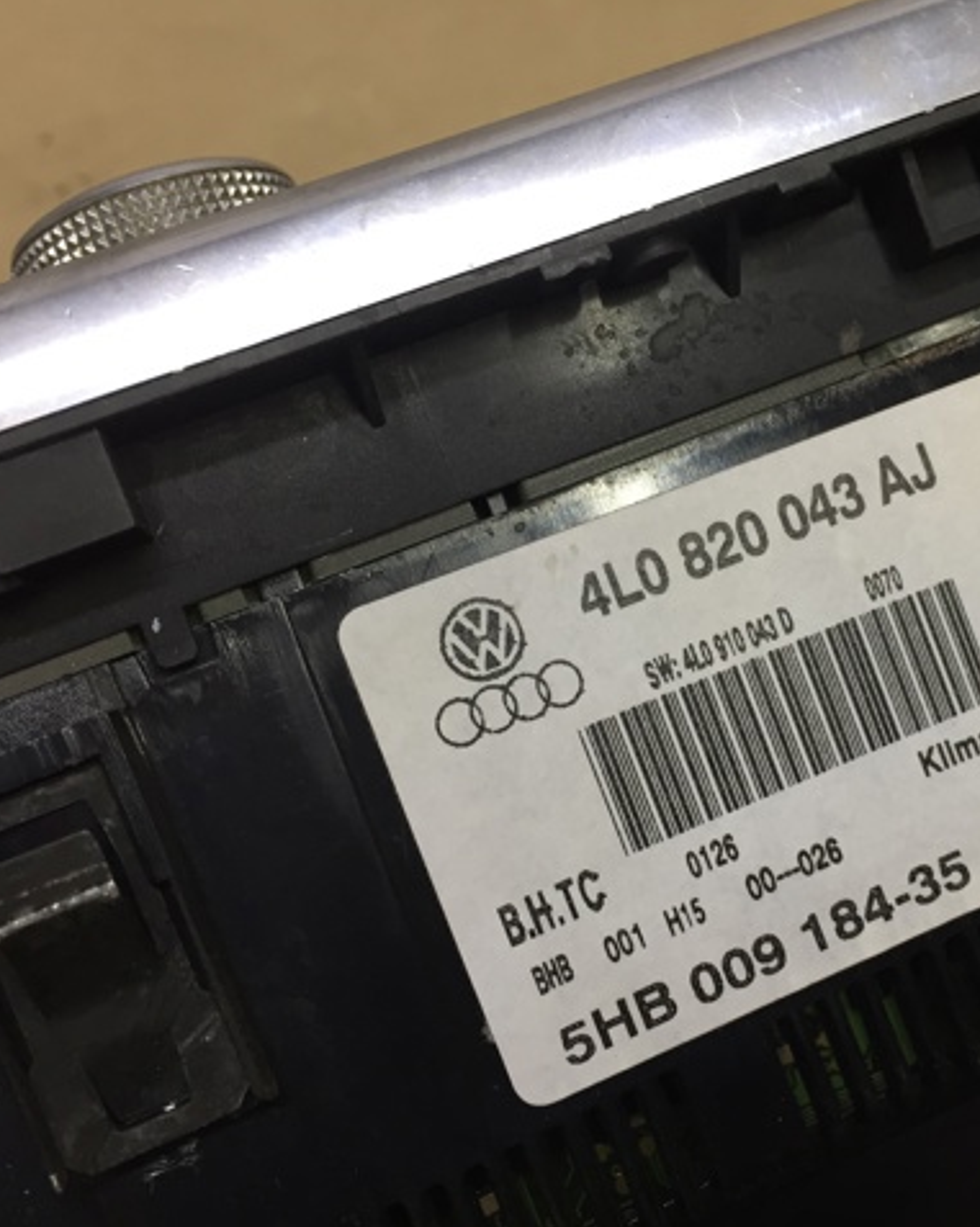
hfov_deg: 38.6
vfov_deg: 48.0
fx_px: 1379
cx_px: 658
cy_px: 612
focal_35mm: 38
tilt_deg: -49.8
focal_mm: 4.15
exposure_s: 1/33
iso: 32
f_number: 2.2
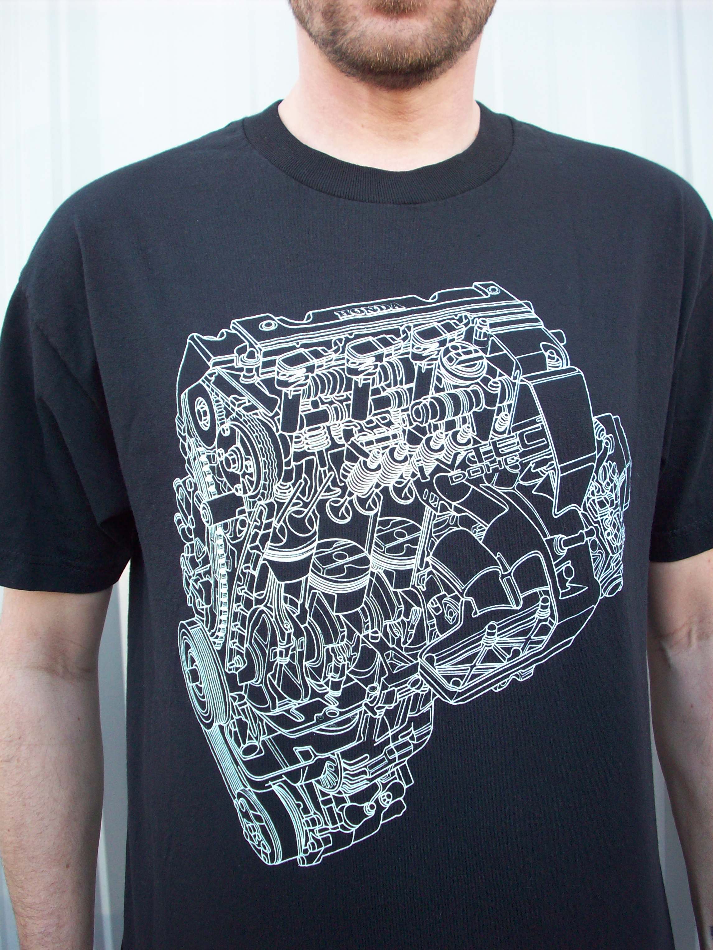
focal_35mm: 37
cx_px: 356
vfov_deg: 50.1
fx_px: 1016
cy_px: 475
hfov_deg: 38.7
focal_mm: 6.2
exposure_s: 1/64
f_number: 2.8
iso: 83
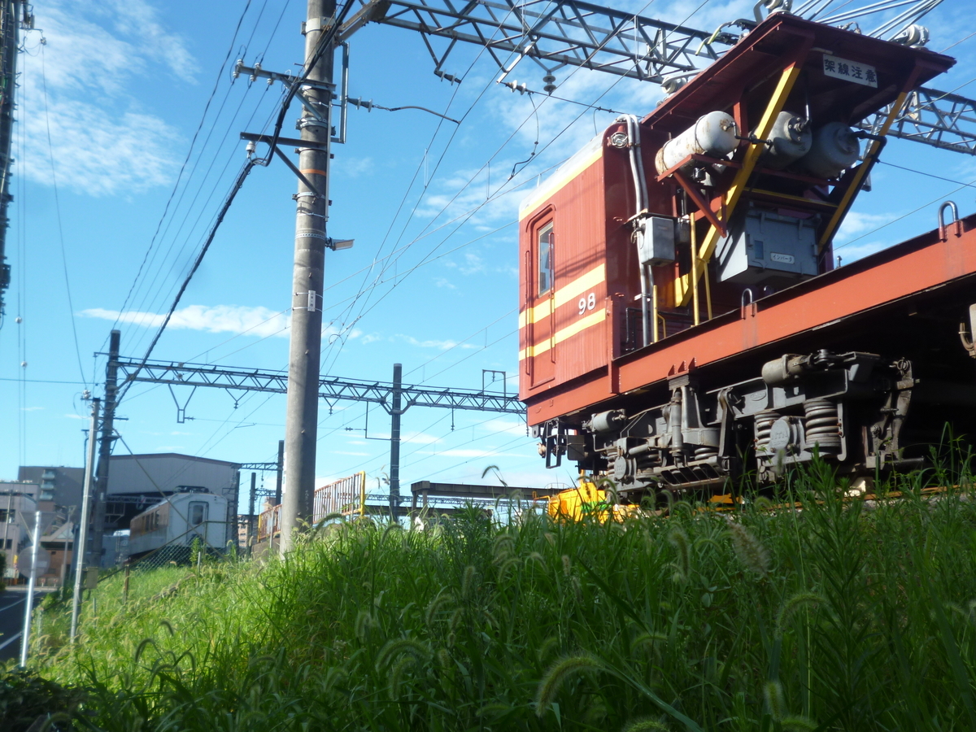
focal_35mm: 36
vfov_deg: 39.7
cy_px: 366
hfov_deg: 51.4
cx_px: 488
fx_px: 1015
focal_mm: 6.4
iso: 100
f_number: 3.5
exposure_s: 1/400
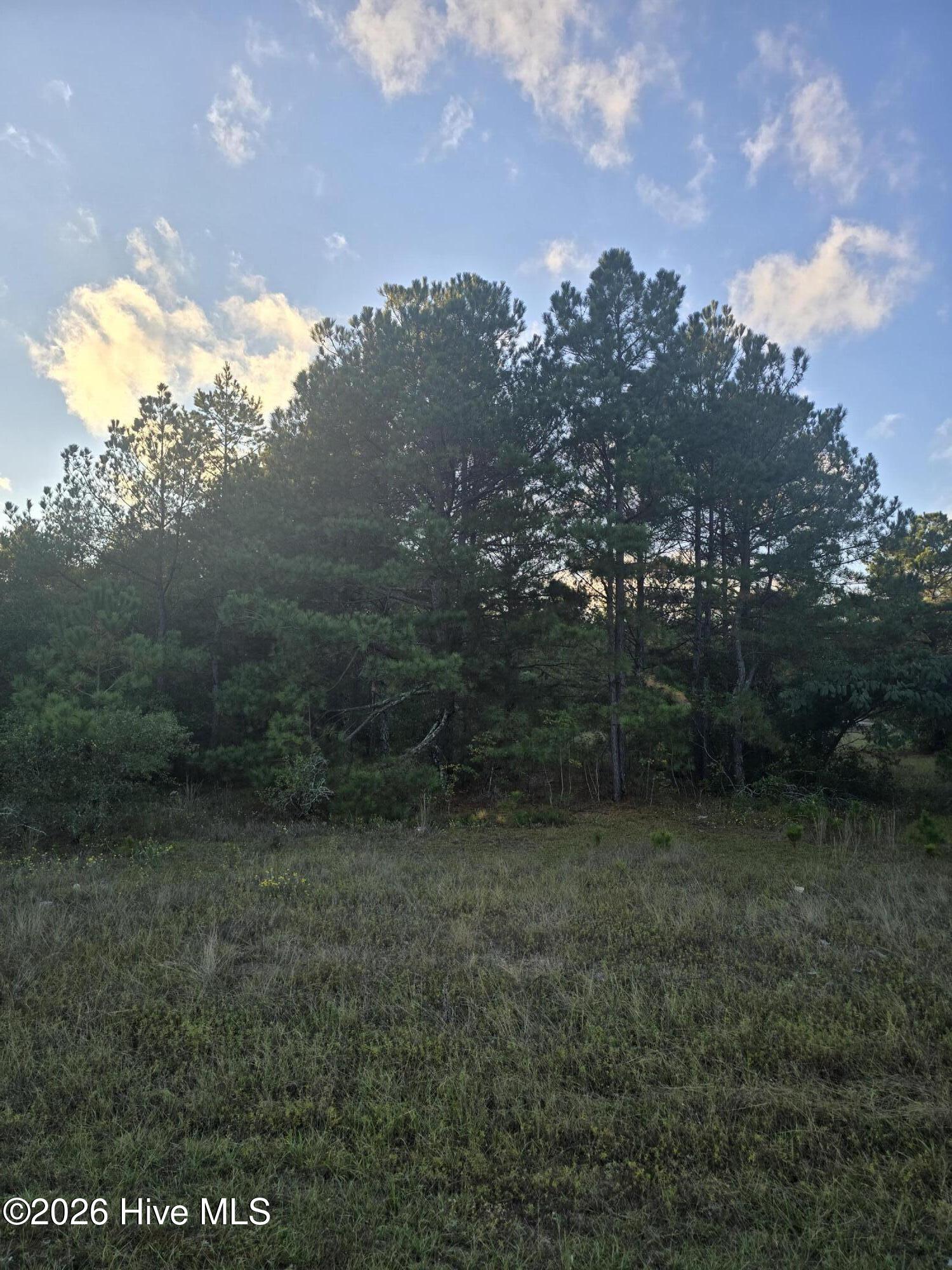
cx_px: 476
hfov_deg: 58.9
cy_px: 635
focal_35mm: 23
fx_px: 843
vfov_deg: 73.9
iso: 12
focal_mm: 6.3
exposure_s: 1/284
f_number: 1.7
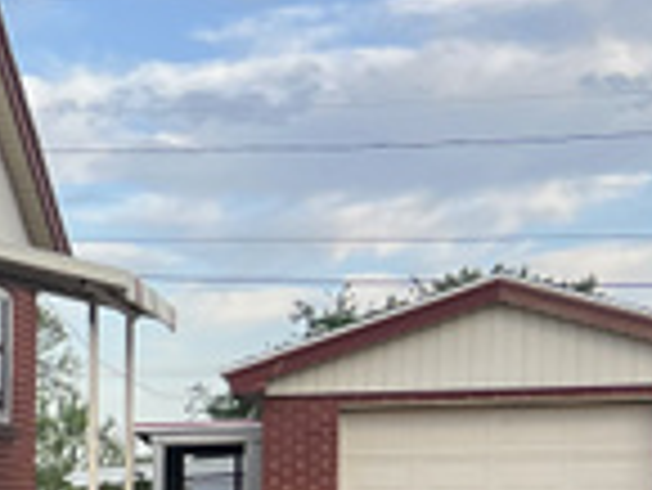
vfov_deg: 12.5
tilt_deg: -4.0
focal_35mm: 115
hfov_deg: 14.4
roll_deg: +0.3
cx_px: -621
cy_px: 629
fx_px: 2168
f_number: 1.5
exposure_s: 1/700
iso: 50
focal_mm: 5.7
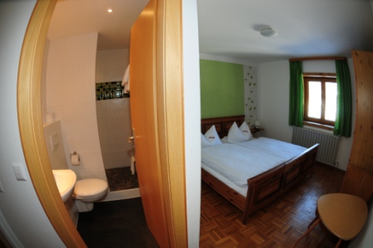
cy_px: 124
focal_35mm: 16
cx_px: 186
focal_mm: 10.5
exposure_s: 1/30
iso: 200
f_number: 5
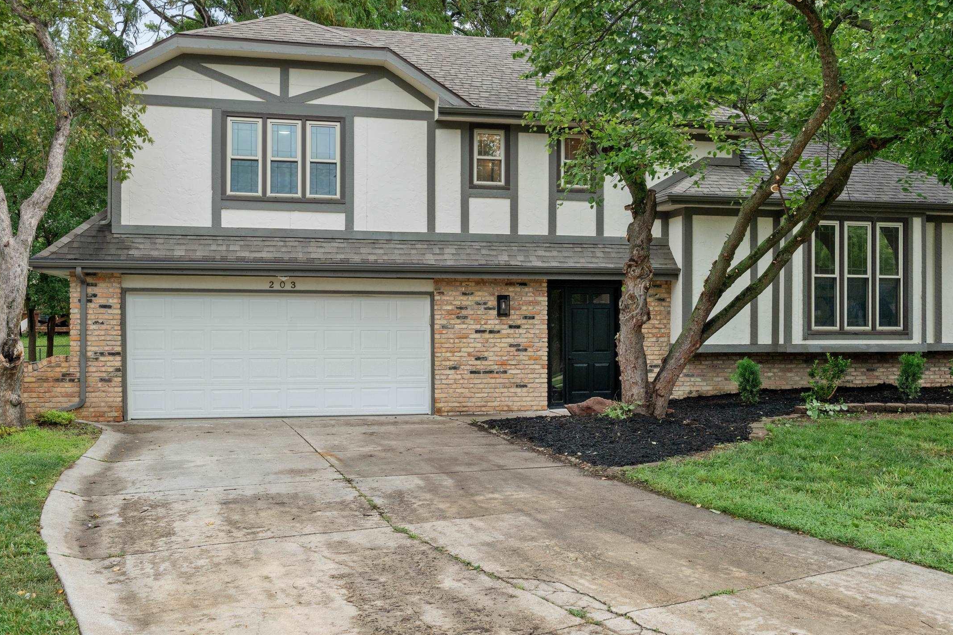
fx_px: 927
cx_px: 507
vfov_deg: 37.8
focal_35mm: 35
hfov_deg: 54.4
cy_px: 274
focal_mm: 30
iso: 800
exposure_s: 1/400
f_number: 9
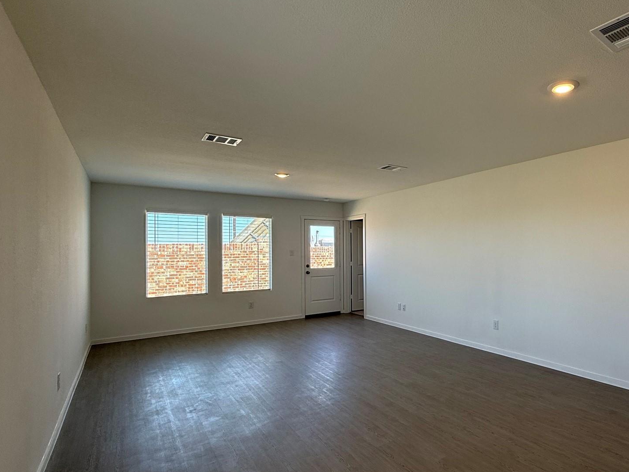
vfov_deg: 65.9
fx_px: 363
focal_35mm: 20
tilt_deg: +0.3
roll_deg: +0.5
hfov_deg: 79.4
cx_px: 412
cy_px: 246
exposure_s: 1/120
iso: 80
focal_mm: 2.22
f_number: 2.2
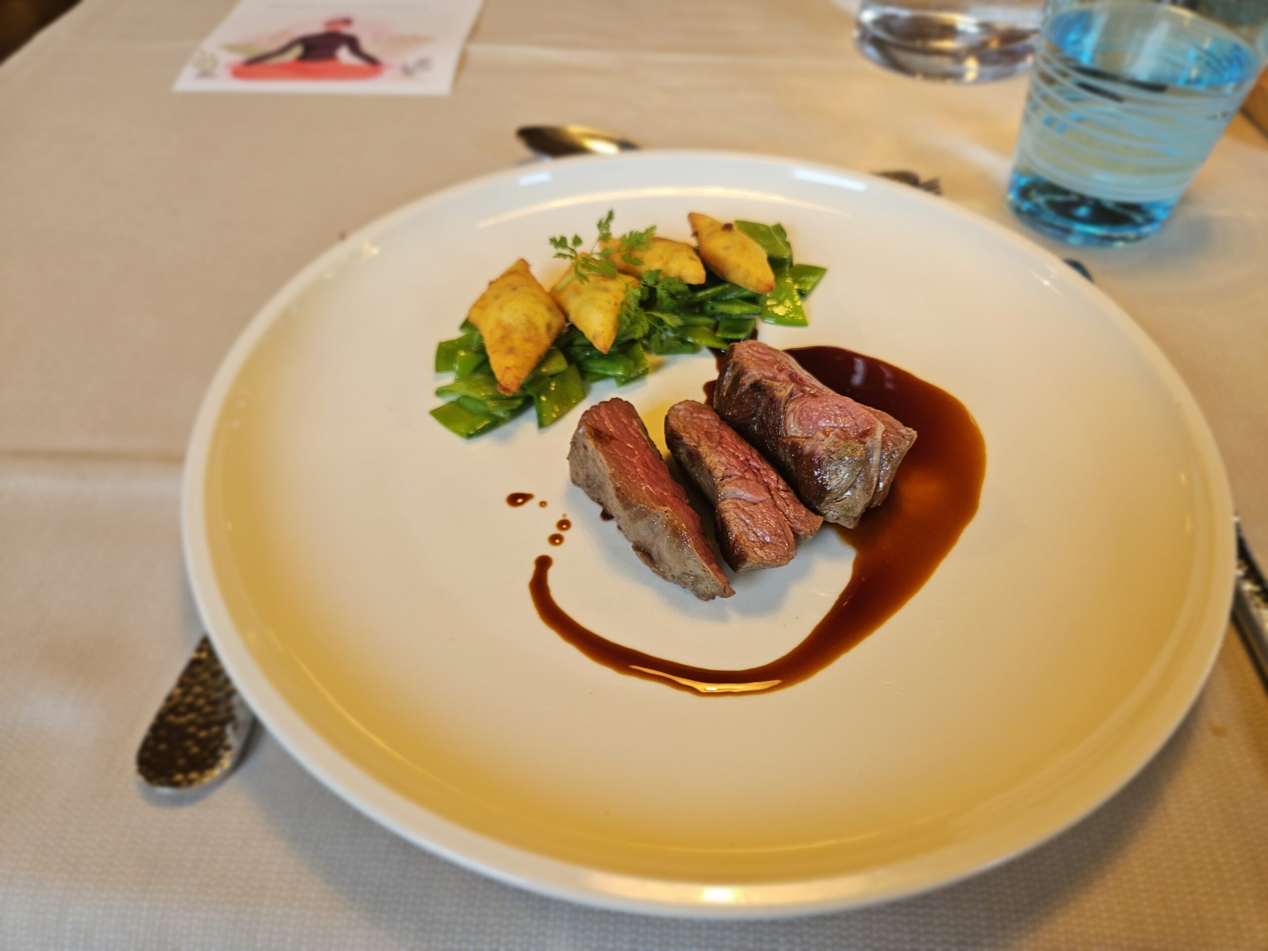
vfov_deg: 58.9
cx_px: 634
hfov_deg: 73.9
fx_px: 843
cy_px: 476
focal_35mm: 23
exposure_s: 1/50
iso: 80
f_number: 1.8
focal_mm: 5.4
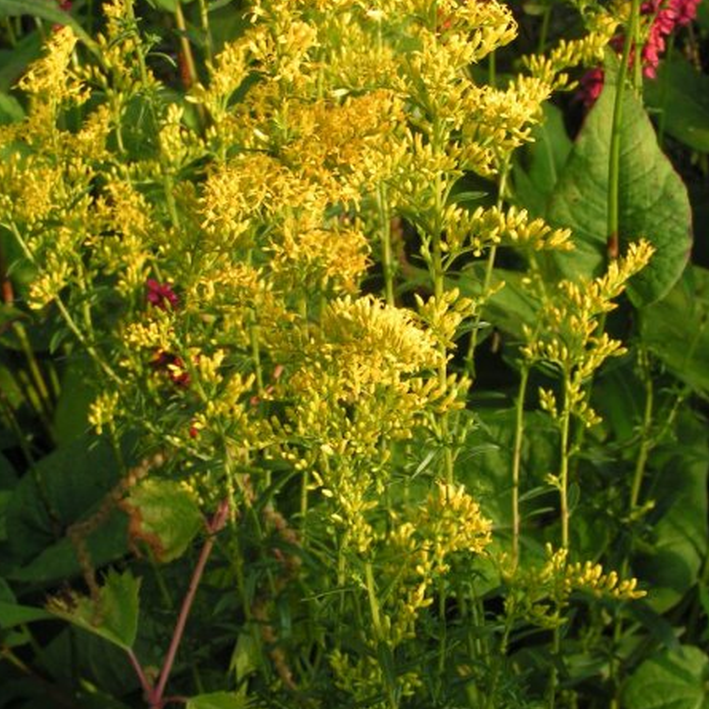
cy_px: 301
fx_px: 1738
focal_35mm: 75
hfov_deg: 23.1
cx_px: 354
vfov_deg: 23.0
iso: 50
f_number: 5.6
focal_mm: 9.7
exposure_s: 1/80
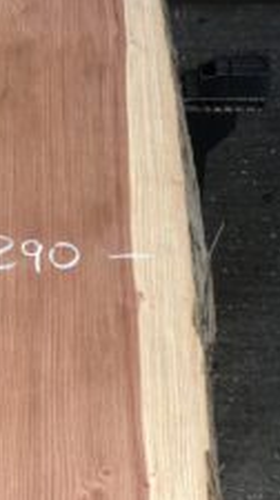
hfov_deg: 15.9
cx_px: 31
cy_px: 374
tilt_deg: -59.6
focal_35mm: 75
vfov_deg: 27.9
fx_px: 993
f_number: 2.2
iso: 40
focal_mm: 4.15
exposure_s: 1/100
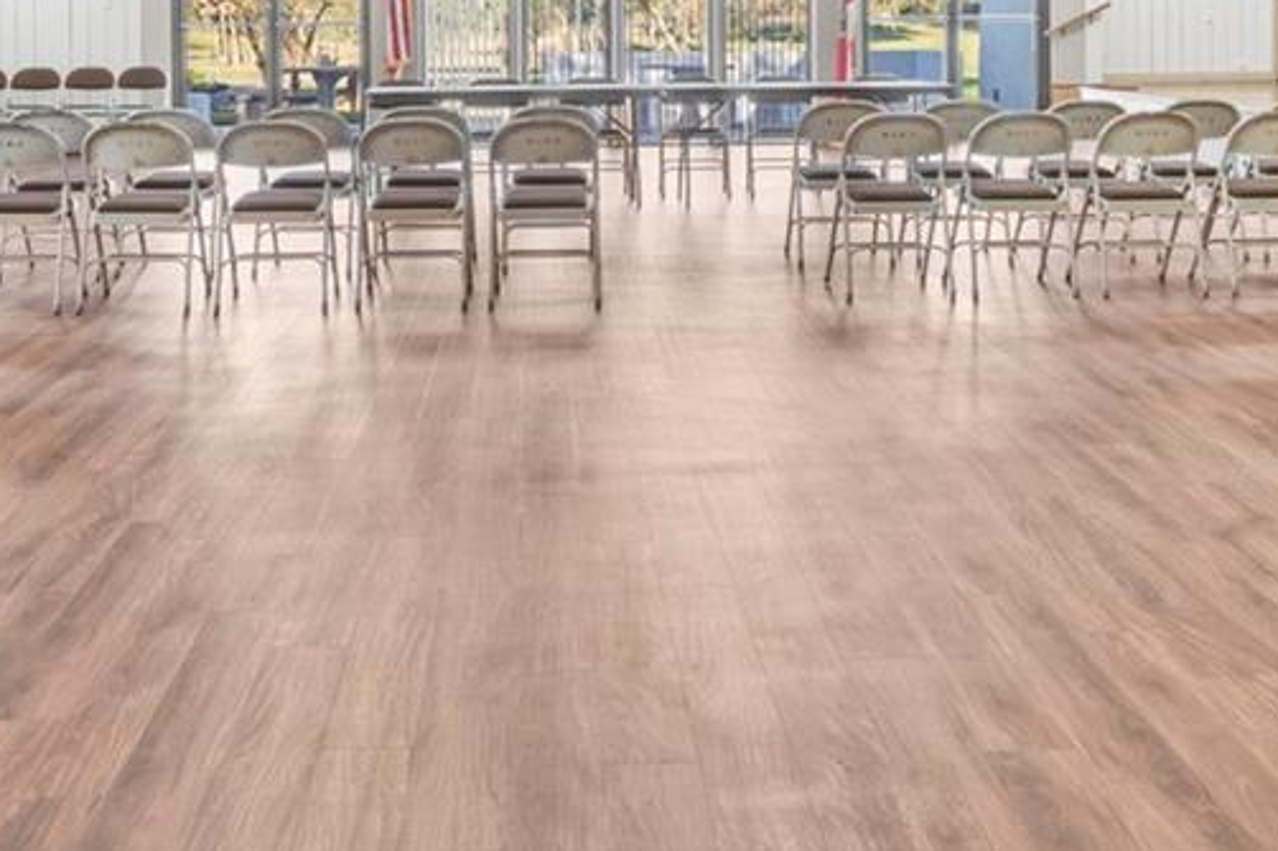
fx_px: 1809
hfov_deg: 38.9
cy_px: 23
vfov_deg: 25.3
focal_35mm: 51
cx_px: 662
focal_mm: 16
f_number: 11
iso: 100
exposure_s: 2.5
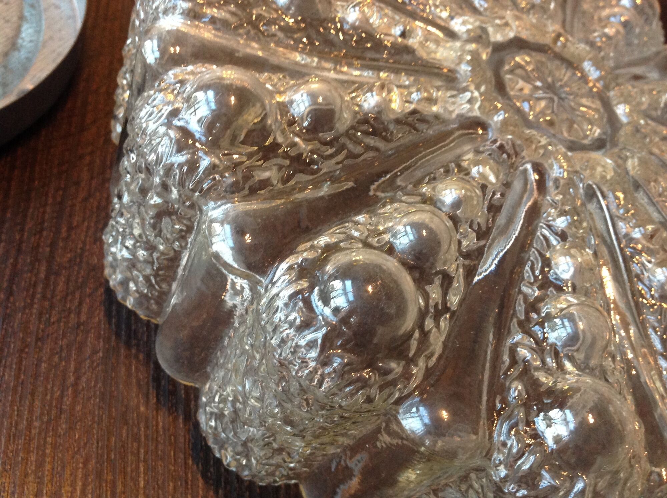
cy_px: 249
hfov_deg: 52.7
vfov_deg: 40.6
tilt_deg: -49.7
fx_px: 673
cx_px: 334
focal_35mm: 35
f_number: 2.4
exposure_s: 1/15
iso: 200
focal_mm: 4.28
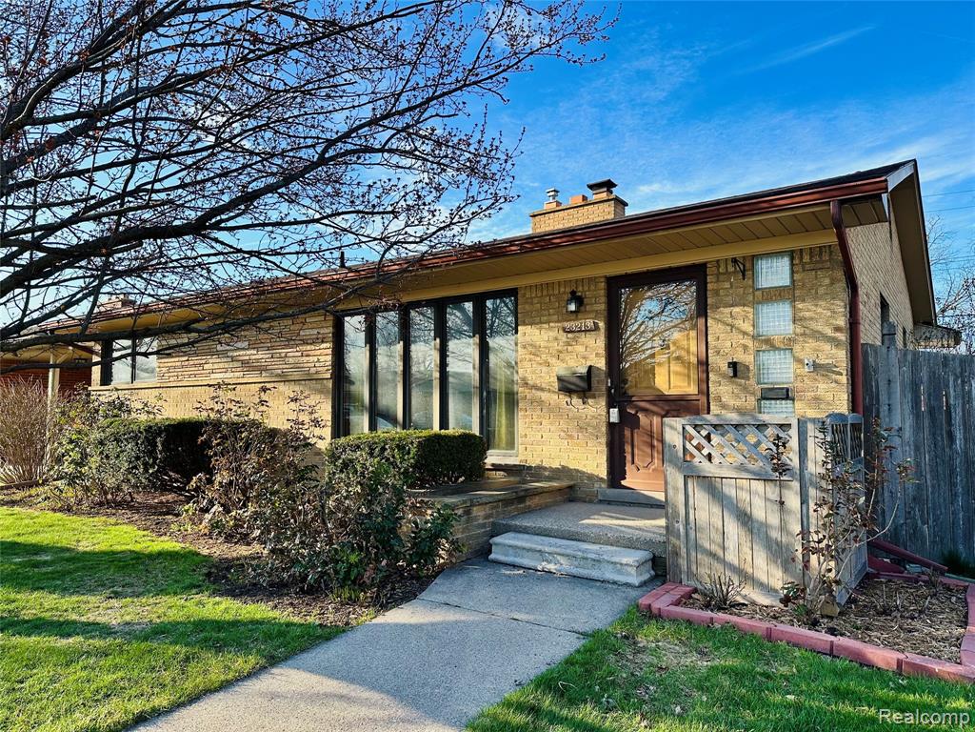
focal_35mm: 24
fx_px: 676
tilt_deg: +4.1
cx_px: 488
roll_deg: -0.5
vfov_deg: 56.8
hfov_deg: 71.6
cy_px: 366
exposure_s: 1/1453
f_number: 1.78
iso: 80
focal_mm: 6.86
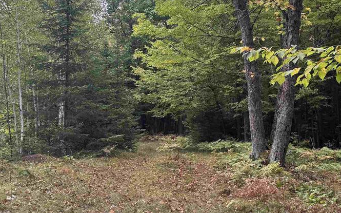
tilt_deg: +5.1
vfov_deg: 26.2
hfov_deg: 41.0
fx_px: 455
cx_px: 145
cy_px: 70
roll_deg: +0.3
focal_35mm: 49
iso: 64
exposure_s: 1/174
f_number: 1.78
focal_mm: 6.76
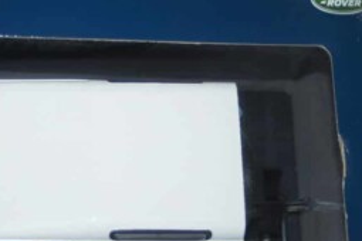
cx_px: 38
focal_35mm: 99
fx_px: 995
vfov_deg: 13.8
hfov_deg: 20.2
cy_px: 146
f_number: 3.5
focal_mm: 28
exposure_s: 1/125
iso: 125
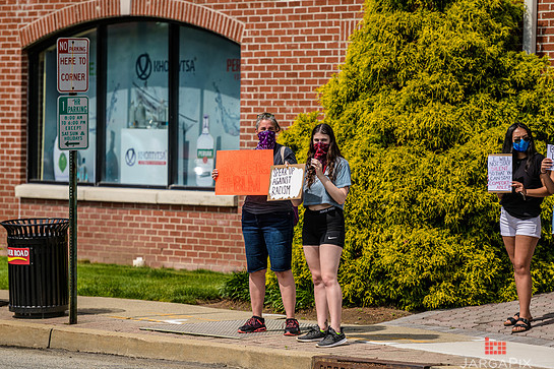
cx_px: 262
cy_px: 194
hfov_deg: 10.4
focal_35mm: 197
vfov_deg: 7.0
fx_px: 3031
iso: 200
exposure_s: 1/5000
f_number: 3.2
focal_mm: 185
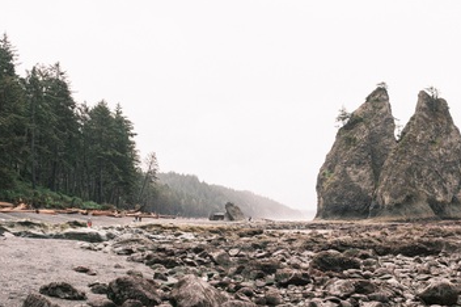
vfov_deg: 31.1
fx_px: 550
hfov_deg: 45.3
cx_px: 271
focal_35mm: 43
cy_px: 174
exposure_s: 1/90
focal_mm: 18
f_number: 8
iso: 250
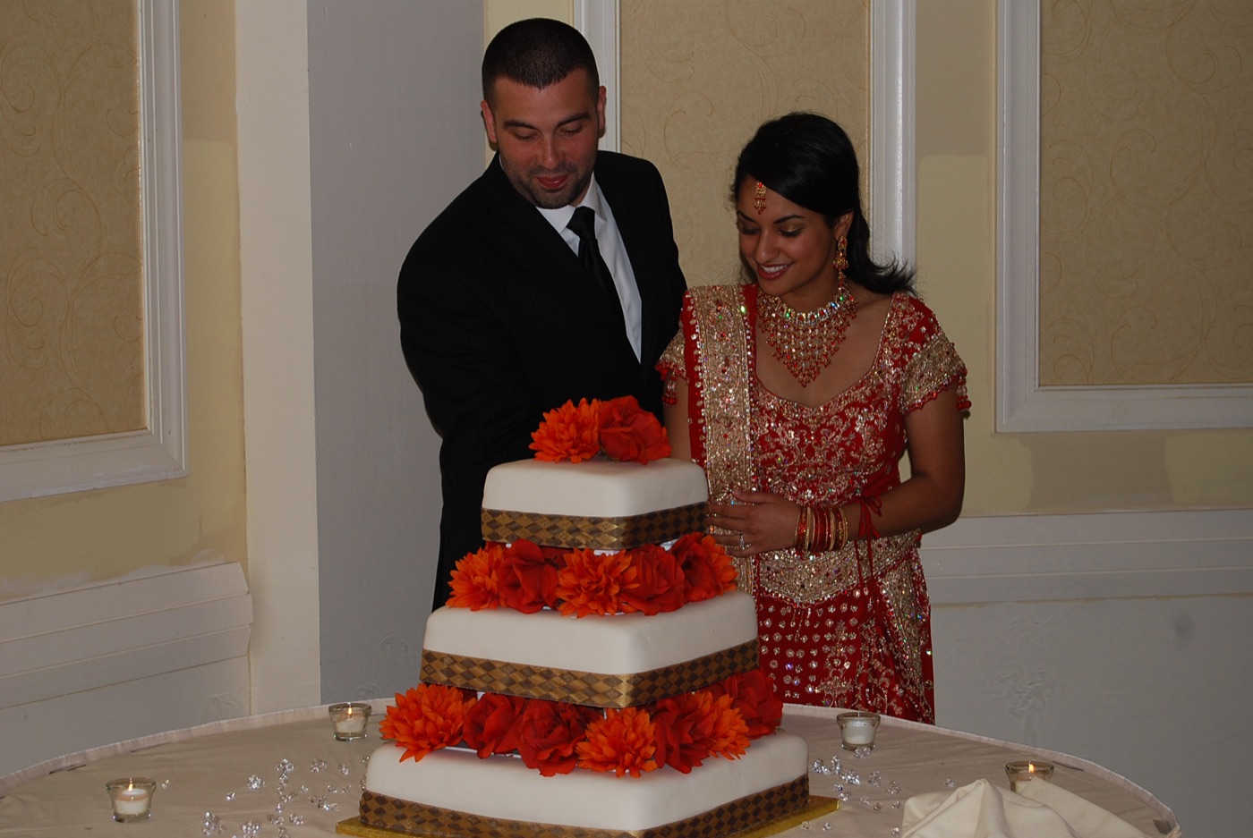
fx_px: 2875
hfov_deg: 24.6
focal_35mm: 82
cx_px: 626
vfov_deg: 16.6
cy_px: 419
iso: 200
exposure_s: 1/60
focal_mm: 55
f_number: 5.6
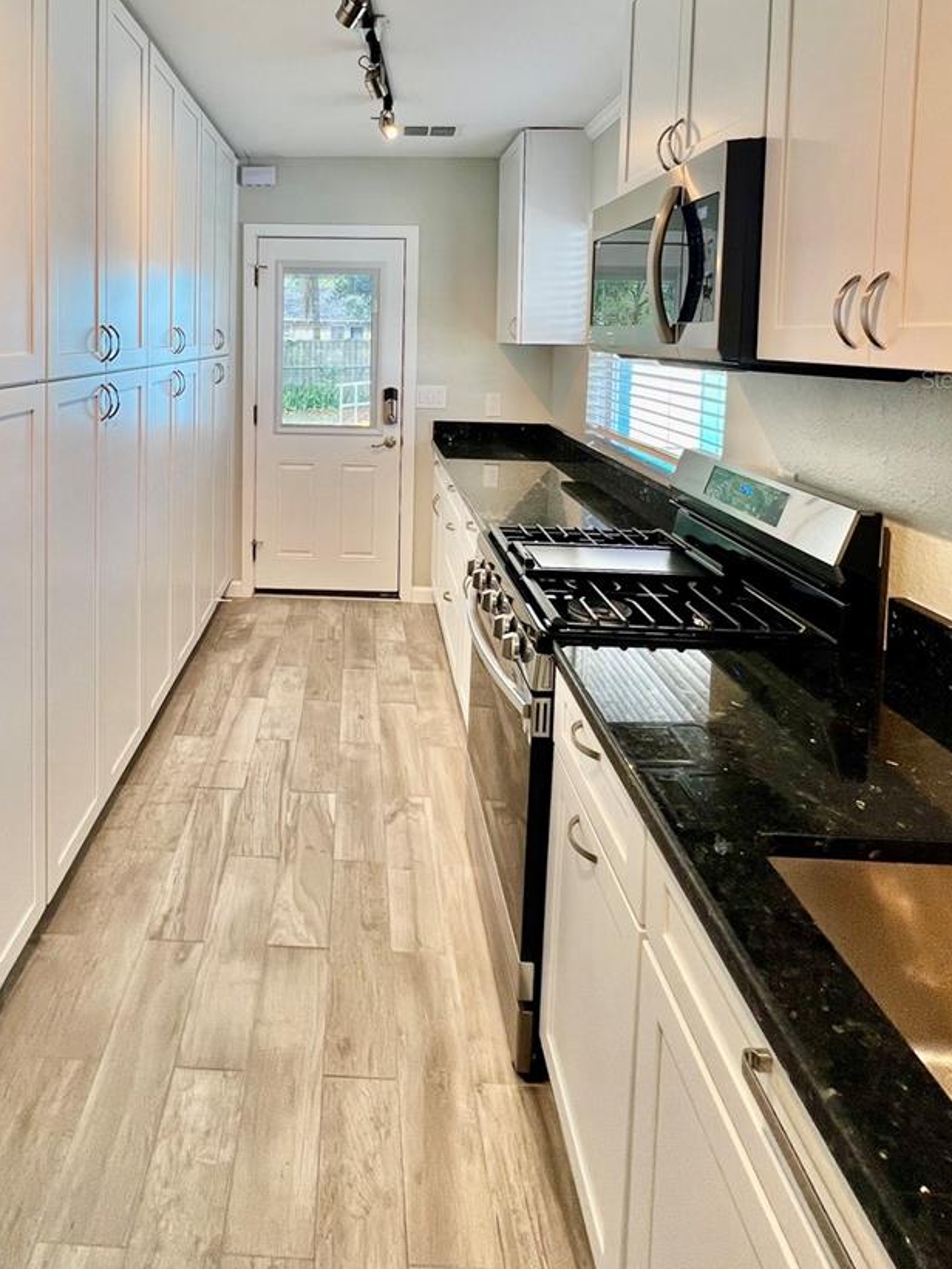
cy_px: 379
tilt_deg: -3.8
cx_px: 335
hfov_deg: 67.2
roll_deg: -0.7
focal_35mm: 19
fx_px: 697
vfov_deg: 80.5
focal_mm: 1.57
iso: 64
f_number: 1.8
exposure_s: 1/120
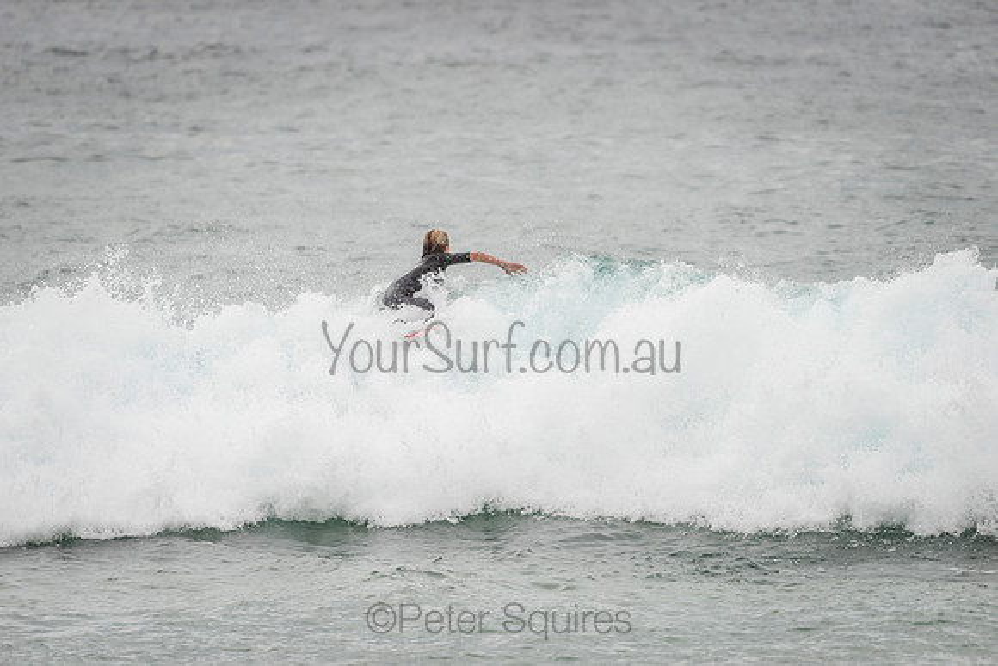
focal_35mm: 420
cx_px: 499
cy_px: 333
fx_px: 11646
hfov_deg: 4.9
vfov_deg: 3.3
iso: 250
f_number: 5.6
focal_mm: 420
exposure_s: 1/2000
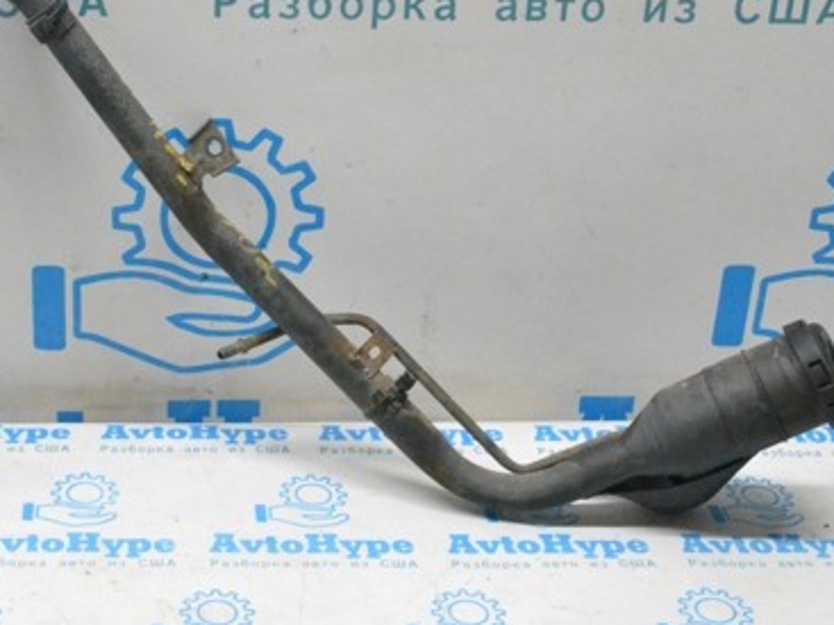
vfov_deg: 20.1
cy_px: 189
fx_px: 1754
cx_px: 186
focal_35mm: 73
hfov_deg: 26.3
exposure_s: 1/160
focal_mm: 29
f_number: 10
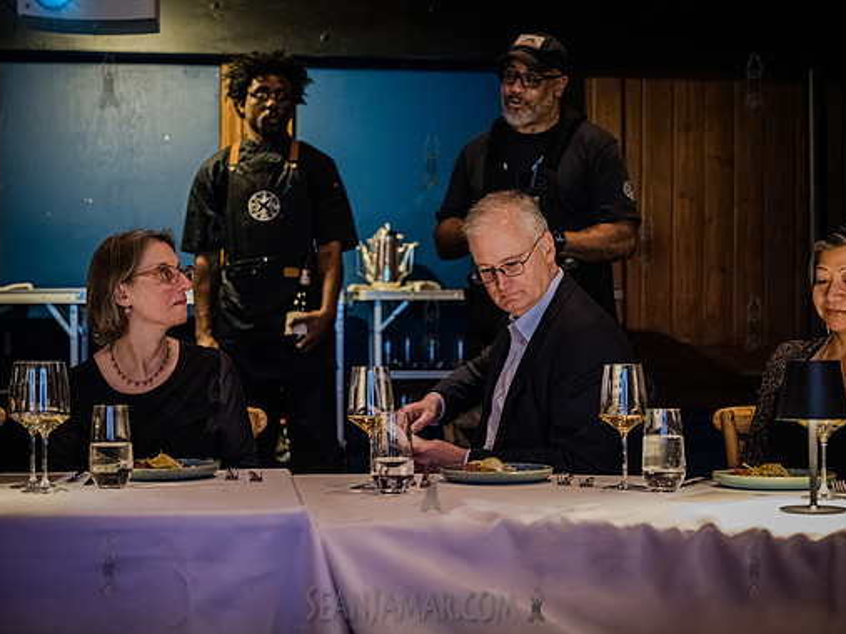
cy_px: 321
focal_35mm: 55
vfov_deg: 26.5
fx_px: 1344
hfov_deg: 34.9
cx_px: 431
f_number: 2.8
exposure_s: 1/160
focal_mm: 50
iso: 12800
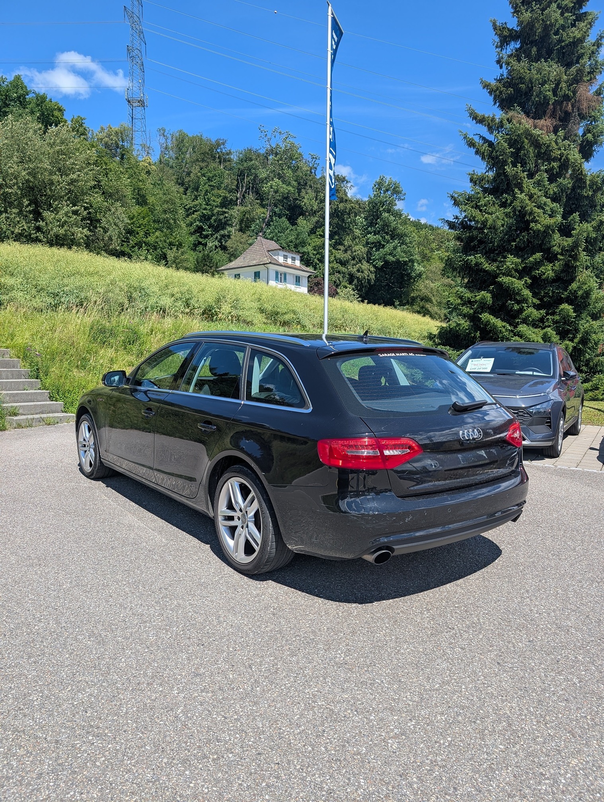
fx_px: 557
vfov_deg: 71.5
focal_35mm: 24
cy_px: 401
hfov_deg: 56.9
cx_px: 302
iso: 20
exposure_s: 1/756
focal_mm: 6.9
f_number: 1.68
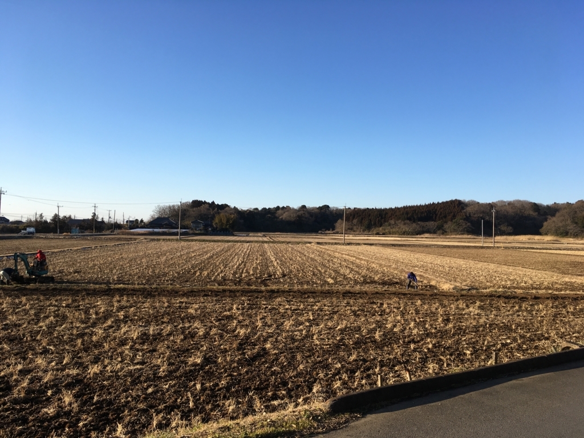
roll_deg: +0.0
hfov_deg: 61.7
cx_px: 292
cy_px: 219
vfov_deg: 48.2
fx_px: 489
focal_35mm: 29
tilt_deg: +1.8
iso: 25
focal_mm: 4.15
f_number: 2.2
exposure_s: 1/962
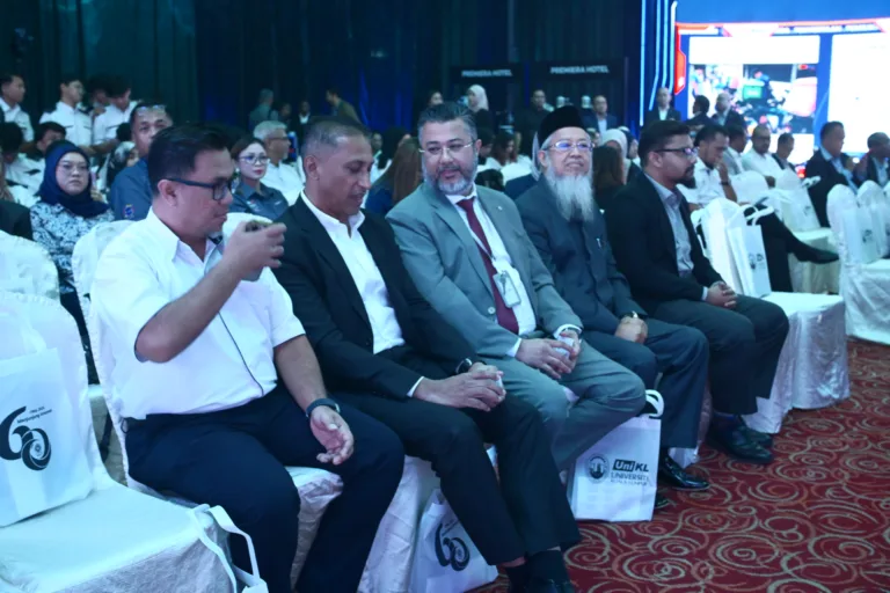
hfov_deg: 51.3
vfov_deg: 35.5
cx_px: 445
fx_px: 927
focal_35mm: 38
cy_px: 296
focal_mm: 25
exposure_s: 1/60
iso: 4000
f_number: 3.2
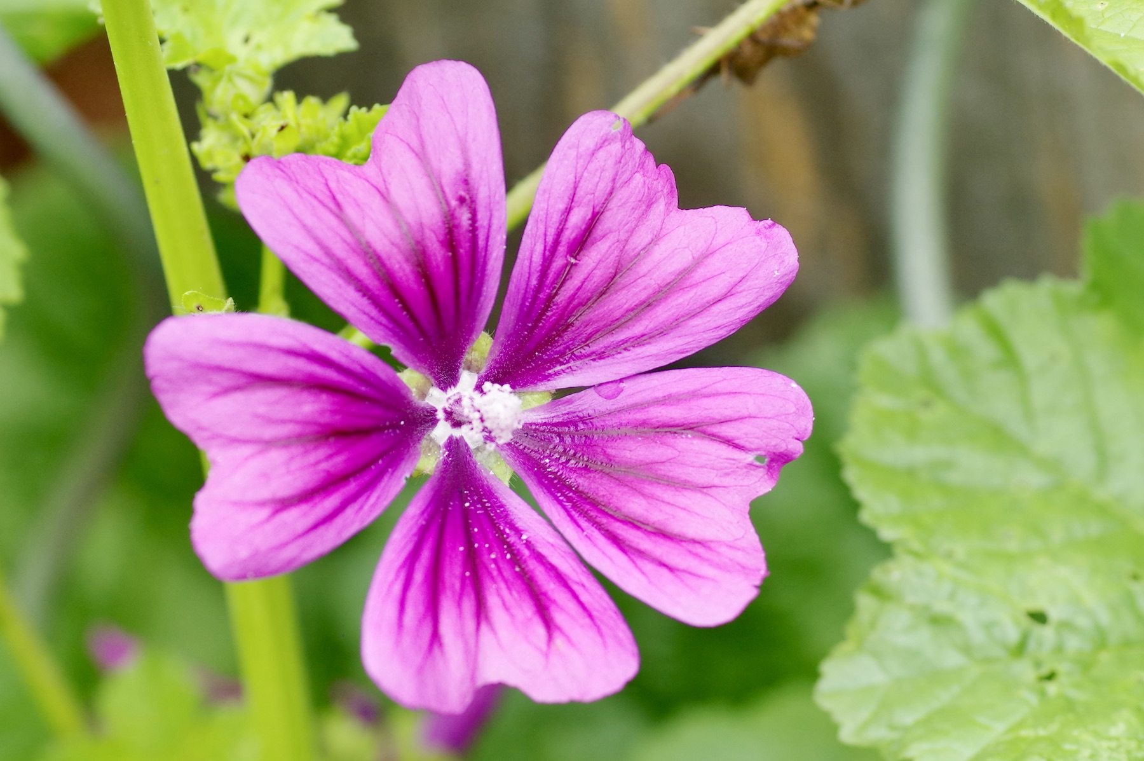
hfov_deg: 19.5
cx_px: 572
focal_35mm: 105
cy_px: 380
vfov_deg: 13.0
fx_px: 3334
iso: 800
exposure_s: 1/250
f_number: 4
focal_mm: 70
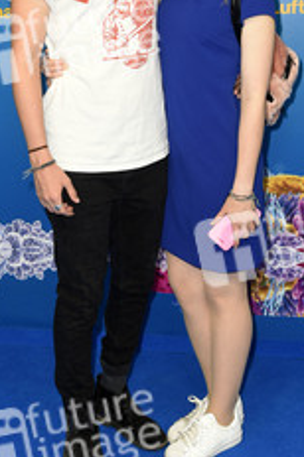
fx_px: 877
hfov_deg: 19.6
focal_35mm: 69
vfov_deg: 29.0
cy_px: 142
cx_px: 116
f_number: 5.6
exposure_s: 1/250
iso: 640
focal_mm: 40
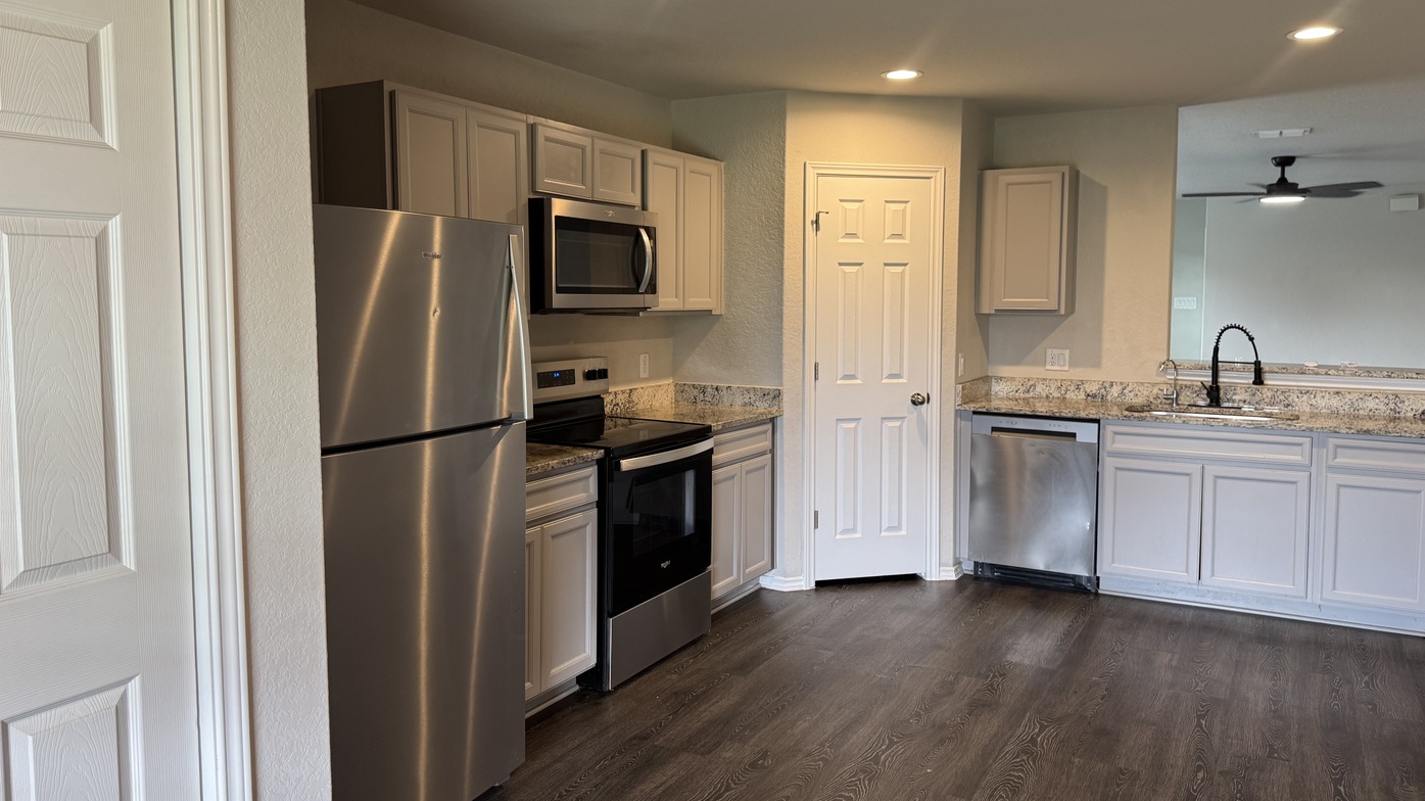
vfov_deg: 42.8
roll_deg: -0.2
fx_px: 1020
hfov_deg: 69.9
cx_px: 711
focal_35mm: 27
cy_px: 348
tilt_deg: -3.5
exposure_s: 1/60
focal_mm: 6.76
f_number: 1.78
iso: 160
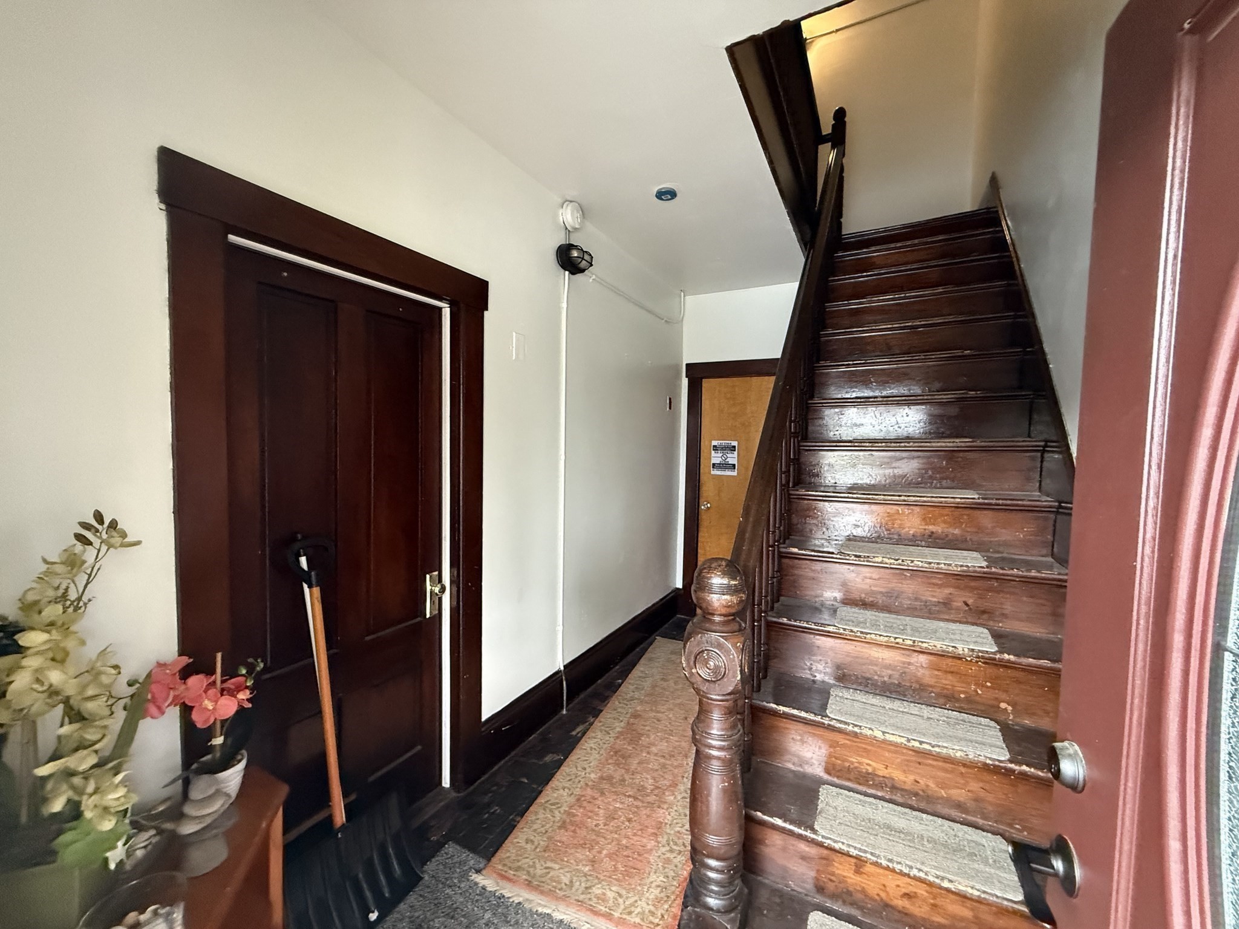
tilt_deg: -2.5
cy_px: 464
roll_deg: -0.6
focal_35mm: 14
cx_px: 620
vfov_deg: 85.7
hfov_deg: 102.1
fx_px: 501
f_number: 2.2
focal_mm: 2.22
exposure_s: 1/60
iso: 800
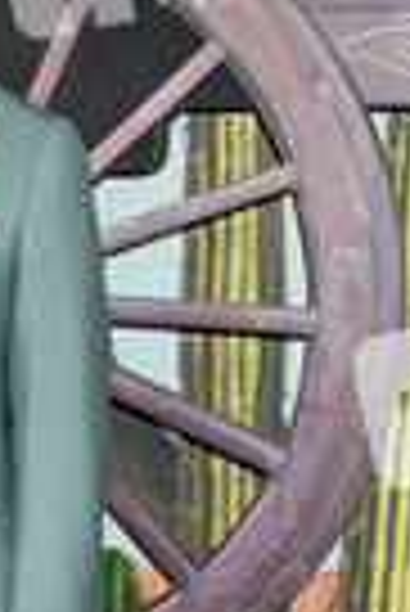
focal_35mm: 100
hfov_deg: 13.1
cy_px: 608
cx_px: -185
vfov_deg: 19.8
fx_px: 1704
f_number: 5.6
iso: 400
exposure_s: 1/200
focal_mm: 34
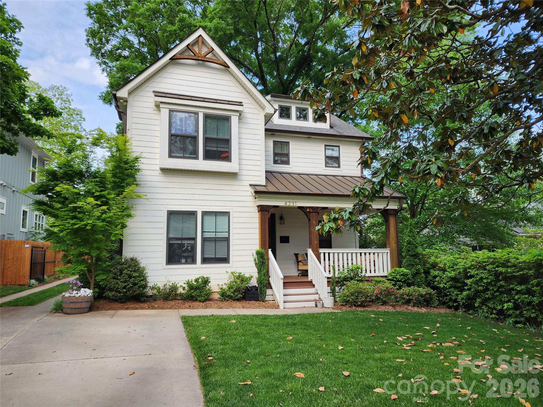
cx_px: 272
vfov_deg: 58.9
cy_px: 204
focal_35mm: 23
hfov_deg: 73.9
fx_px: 361
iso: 12
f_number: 1.8
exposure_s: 1/227
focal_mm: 6.4
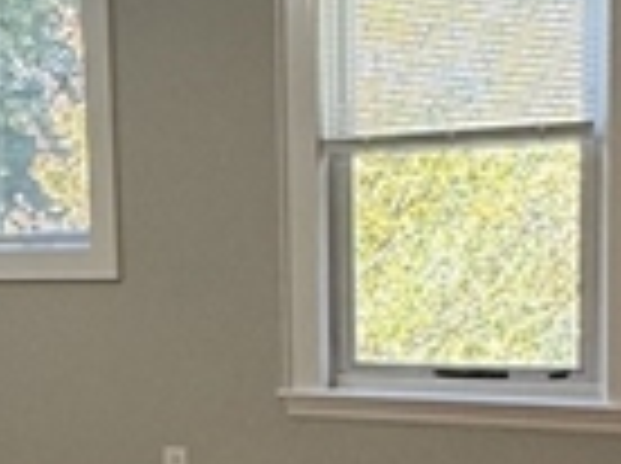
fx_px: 1397
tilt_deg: -6.2
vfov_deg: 18.6
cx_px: -27
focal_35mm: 78
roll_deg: +3.9
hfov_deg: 23.8
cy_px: 378
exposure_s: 1/99
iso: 200
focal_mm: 2.22
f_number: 2.2
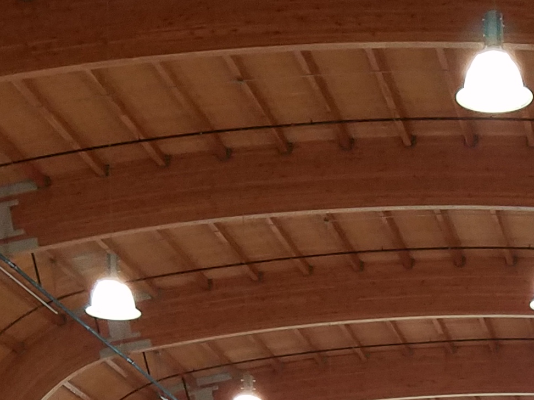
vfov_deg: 12.1
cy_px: 739
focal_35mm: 112
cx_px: 603
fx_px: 1728
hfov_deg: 17.0
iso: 160
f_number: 1.7
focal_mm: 4.25
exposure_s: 1/60
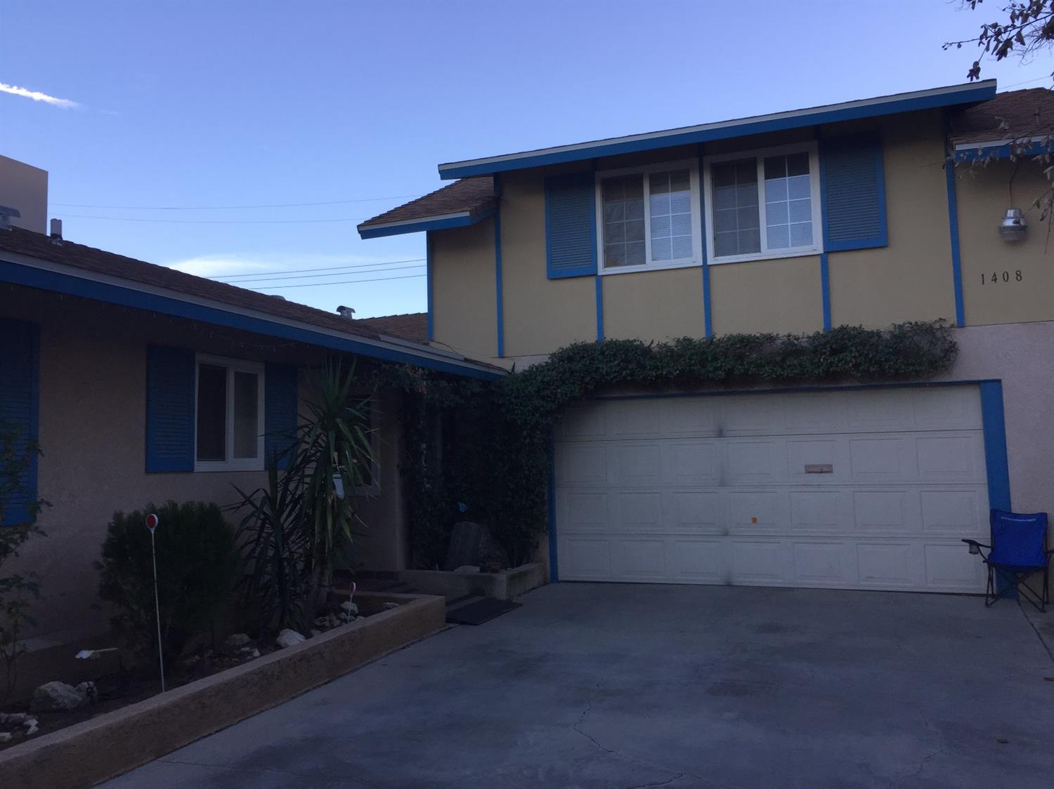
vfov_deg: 48.2
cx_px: 527
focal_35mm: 29
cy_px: 394
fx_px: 883
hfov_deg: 61.7
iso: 32
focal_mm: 4.15
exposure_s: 1/227
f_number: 2.2
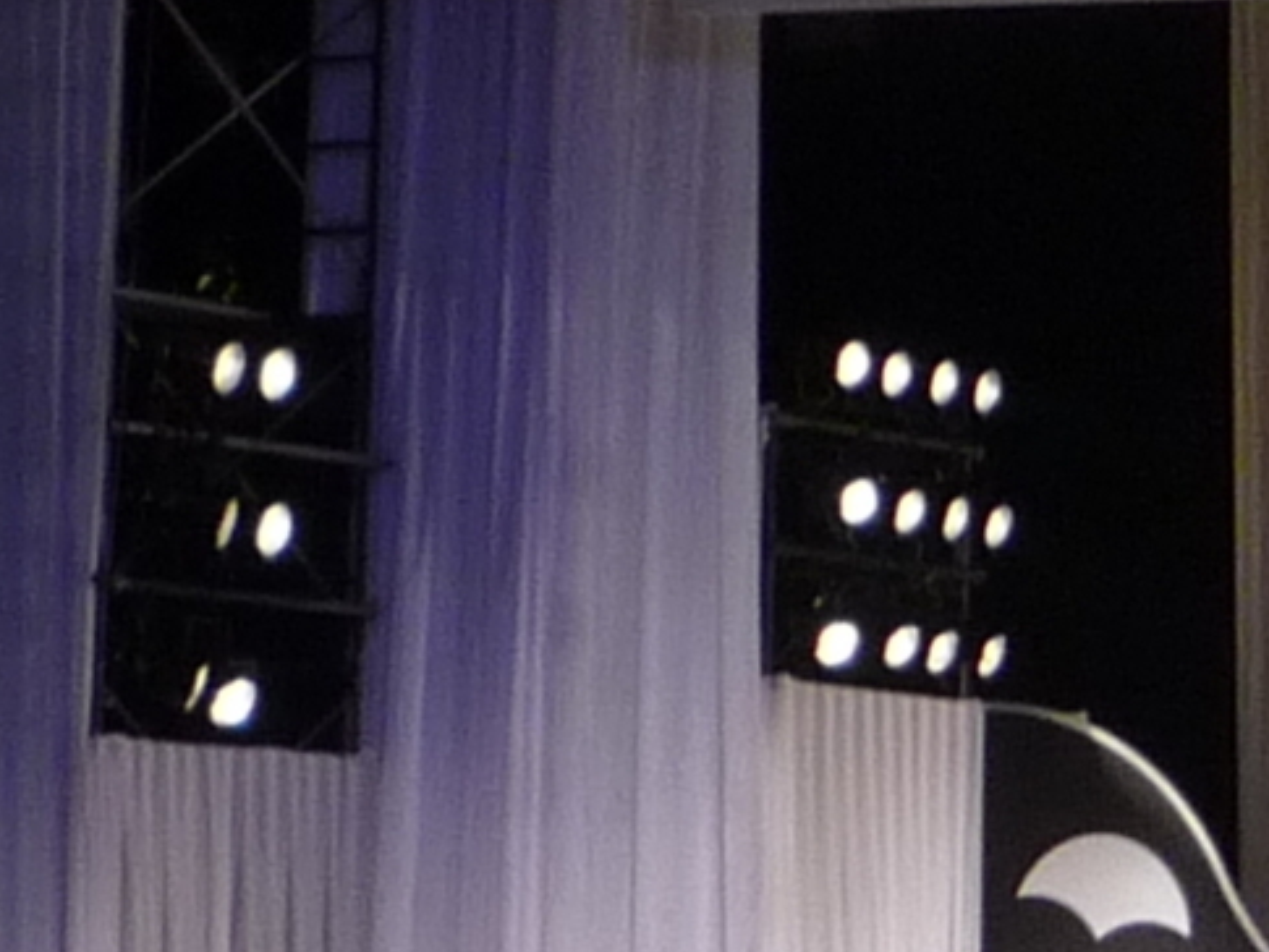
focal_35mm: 204
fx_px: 7480
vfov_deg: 7.3
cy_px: 960
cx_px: 2321
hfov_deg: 9.2
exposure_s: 1/30
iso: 160
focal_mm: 5.3
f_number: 3.3
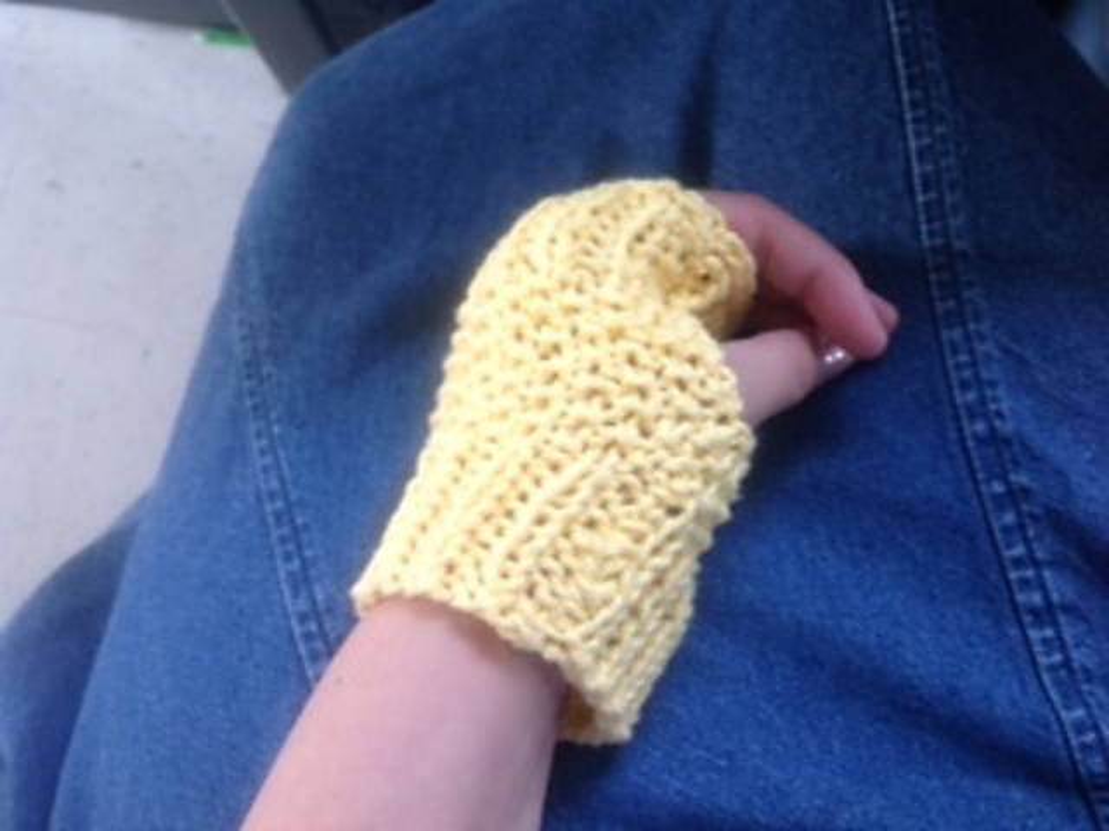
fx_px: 1121
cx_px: 554
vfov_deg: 40.7
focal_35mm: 35
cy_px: 416
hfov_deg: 52.6
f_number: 2.4
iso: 125
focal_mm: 4.28
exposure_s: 1/15
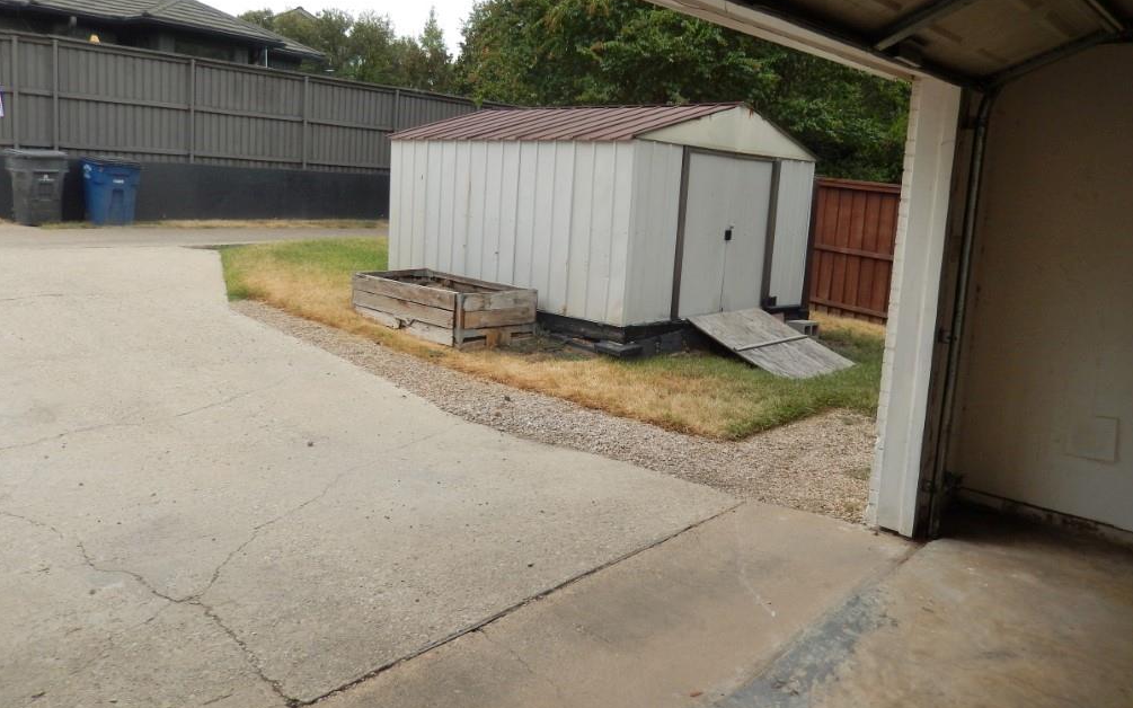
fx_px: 834
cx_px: 573
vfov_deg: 45.9
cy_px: 299
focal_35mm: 27
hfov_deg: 68.4
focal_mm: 4.5
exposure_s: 1/500
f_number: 3.4
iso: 125
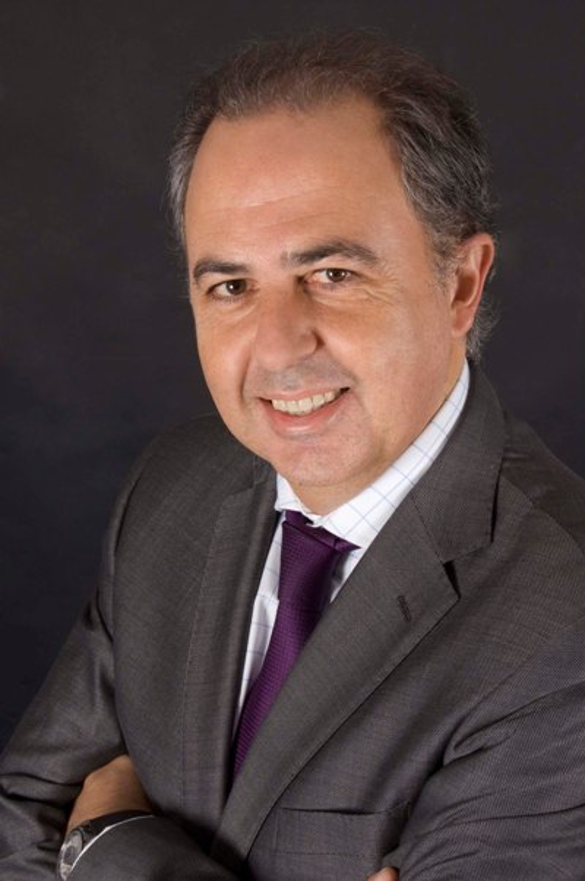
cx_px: 292
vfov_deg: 24.6
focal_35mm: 82
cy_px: 440
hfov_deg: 16.5
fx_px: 2015
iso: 200
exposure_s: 1/400
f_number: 20
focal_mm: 55
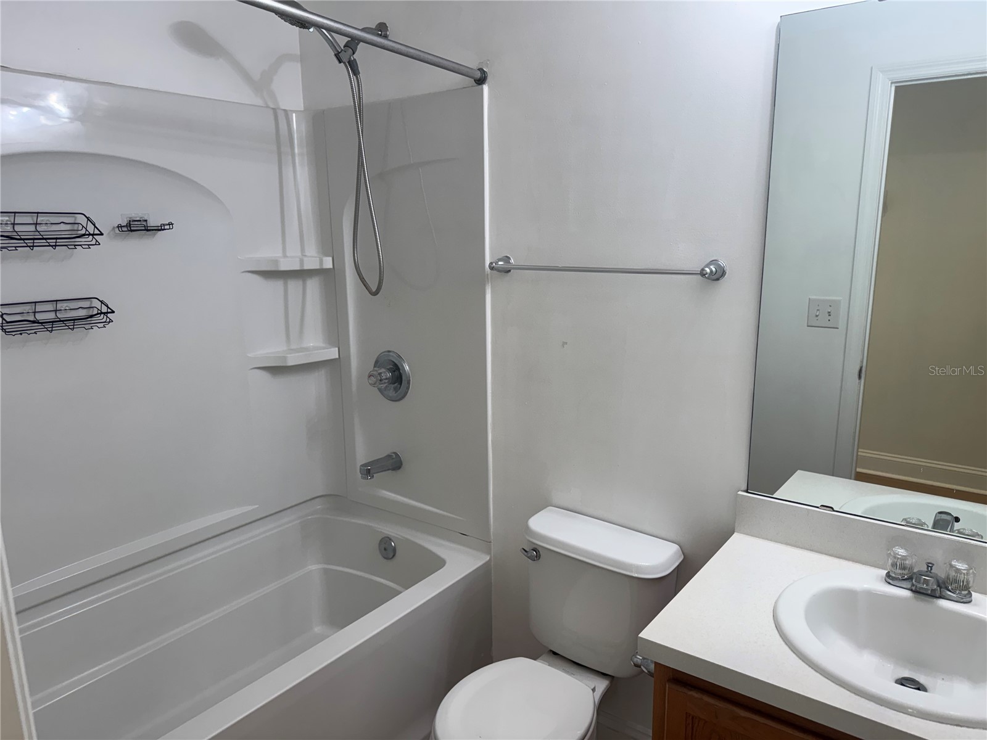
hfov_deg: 71.6
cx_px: 494
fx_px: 684
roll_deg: +0.9
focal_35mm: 24
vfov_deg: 56.8
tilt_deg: -13.4
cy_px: 370
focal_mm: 6.76
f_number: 1.78
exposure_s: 1/120
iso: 100
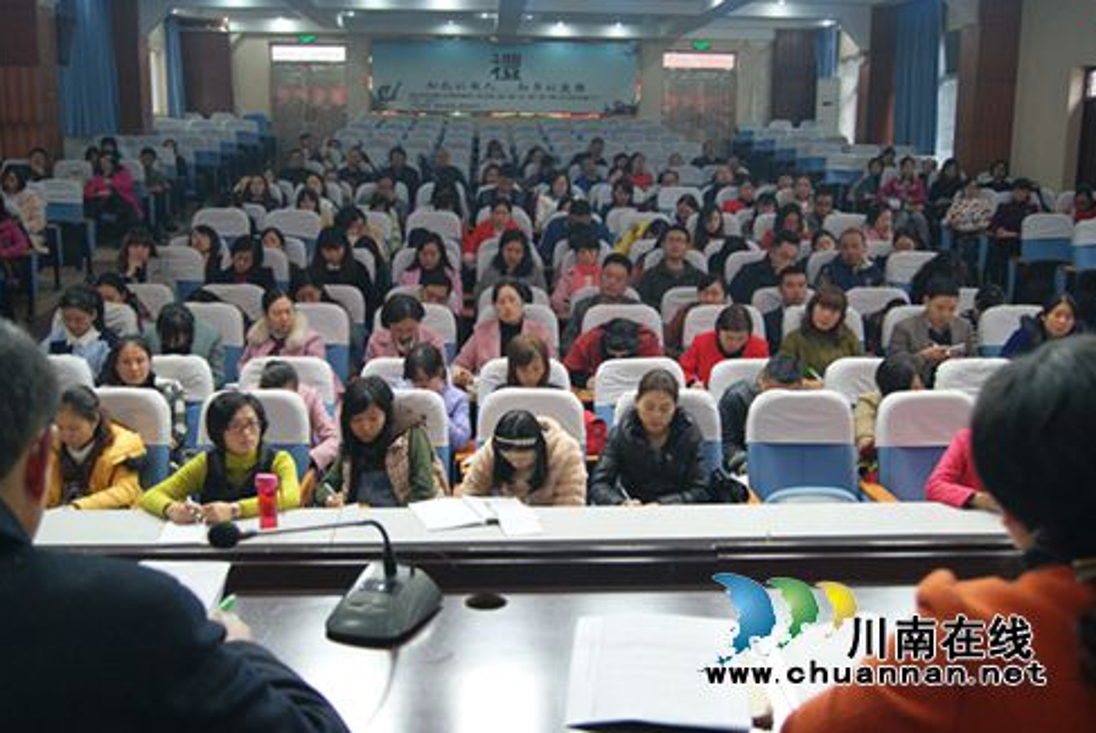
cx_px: 557
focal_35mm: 37
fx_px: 1127
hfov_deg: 51.8
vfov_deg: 36.0
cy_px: 372
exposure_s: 1/20
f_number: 4
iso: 400
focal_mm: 24
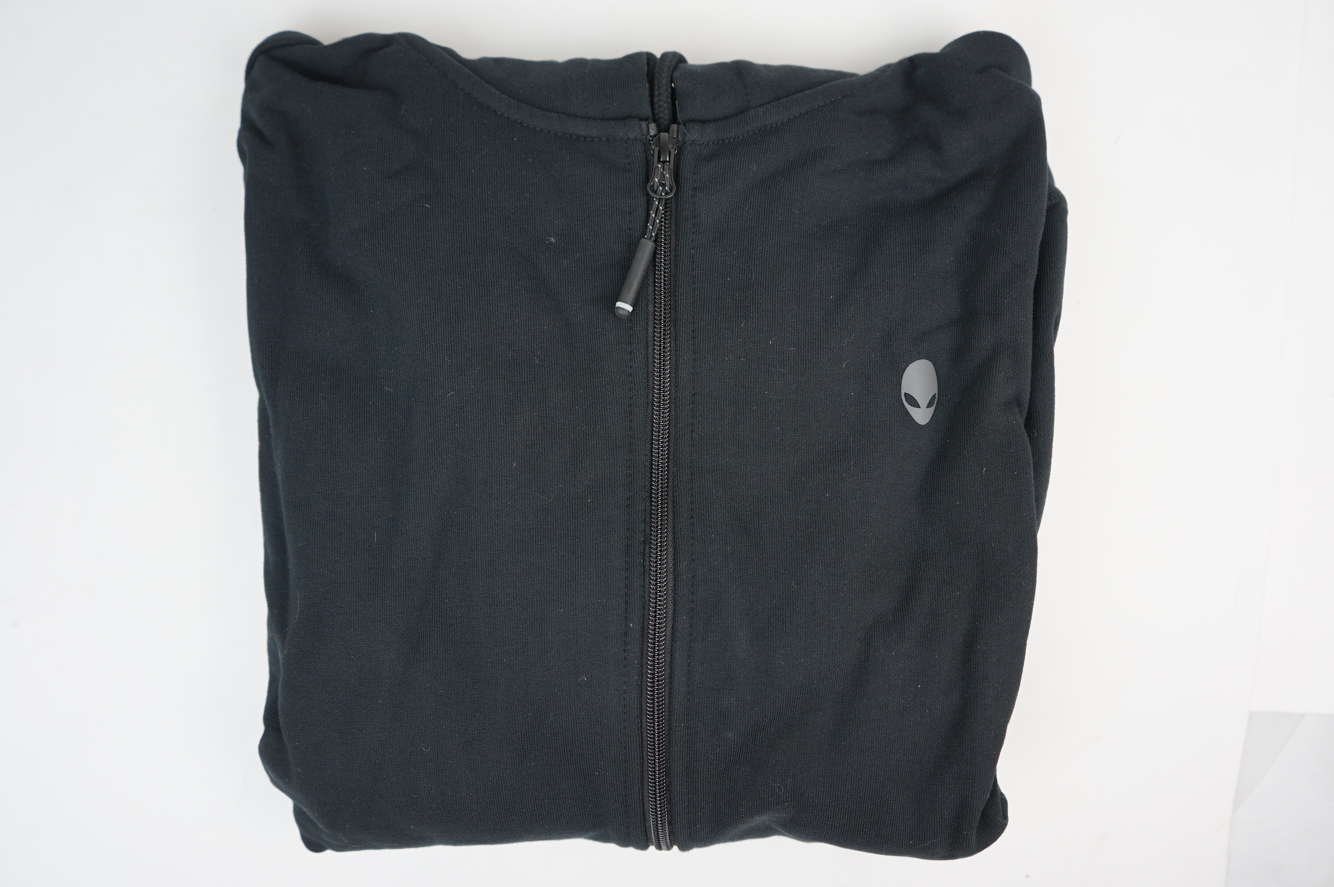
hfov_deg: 65.5
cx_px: 667
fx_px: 1037
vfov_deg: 46.3
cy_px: 444
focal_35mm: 28
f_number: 3.5
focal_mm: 28
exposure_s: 1/13
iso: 100
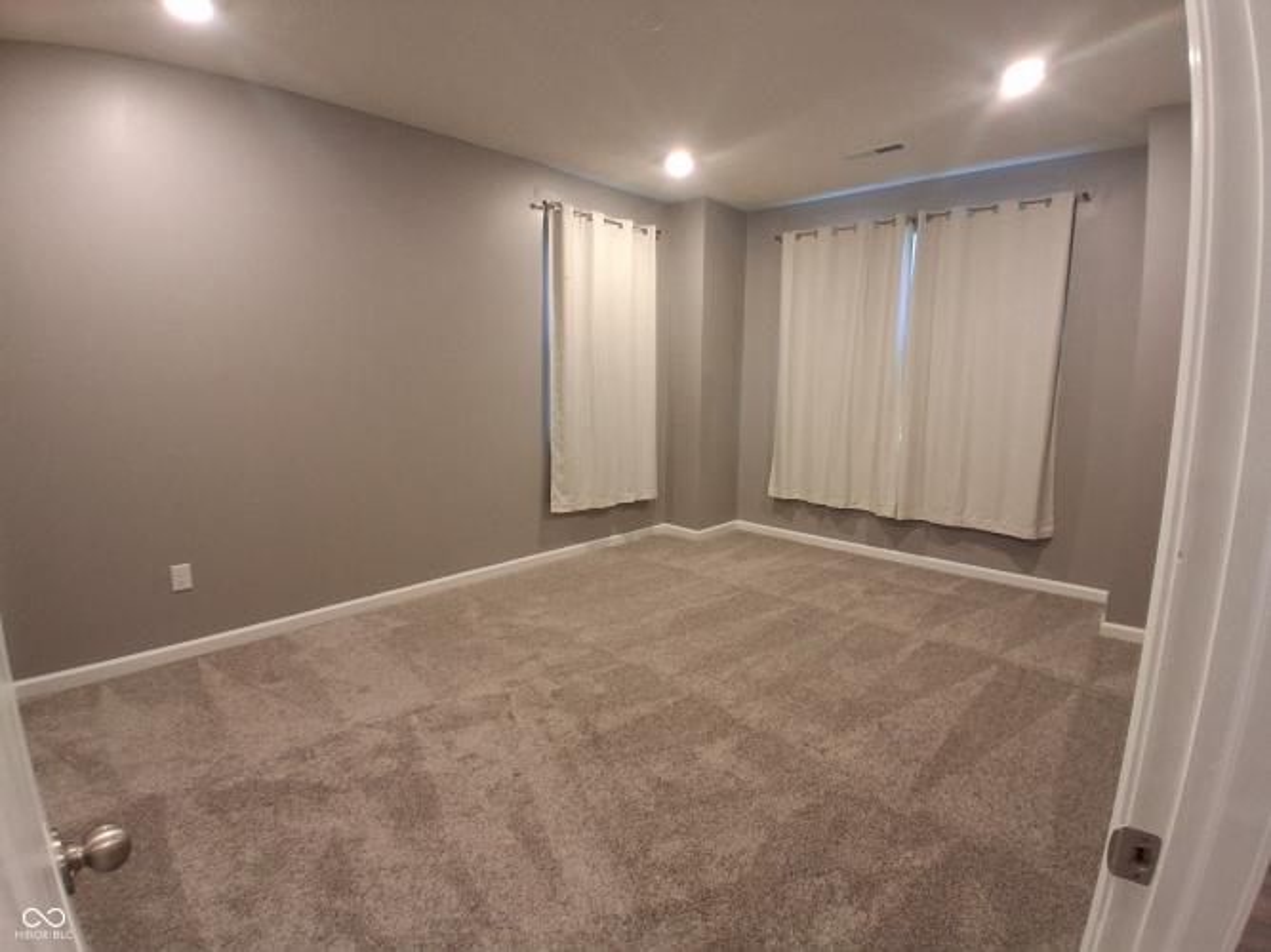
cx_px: 636
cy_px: 476
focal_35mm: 17
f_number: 2.2
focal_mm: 1.4
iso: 400
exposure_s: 1/40
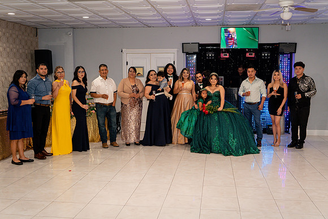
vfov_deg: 34.2
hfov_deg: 49.5
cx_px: 164
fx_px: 355
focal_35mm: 39
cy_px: 110
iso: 800
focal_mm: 39
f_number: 2.8
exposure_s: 1/250
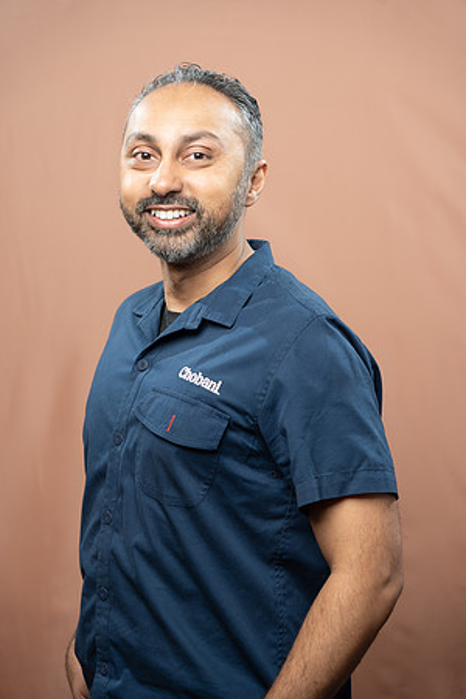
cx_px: 233
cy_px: 350
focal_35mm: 84
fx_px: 1631
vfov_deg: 24.2
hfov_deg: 16.3
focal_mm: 84
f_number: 4
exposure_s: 1/160
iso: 320
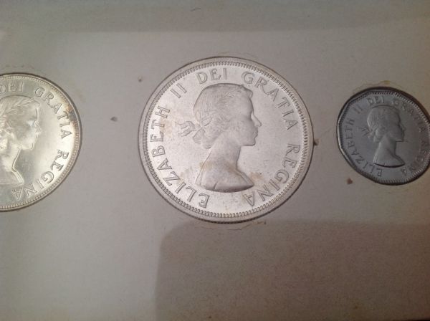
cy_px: 160
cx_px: 215
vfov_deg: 40.6
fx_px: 434
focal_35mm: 35
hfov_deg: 52.7
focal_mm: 4.28
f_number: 2.4
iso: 64
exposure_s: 1/24
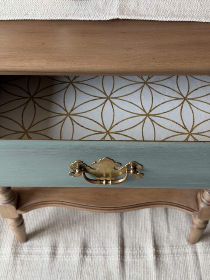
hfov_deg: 30.3
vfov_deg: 39.7
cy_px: 140
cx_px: 105
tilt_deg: -52.5
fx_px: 388
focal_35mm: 48
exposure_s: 1/144
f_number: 1.78
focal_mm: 6.76
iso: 50
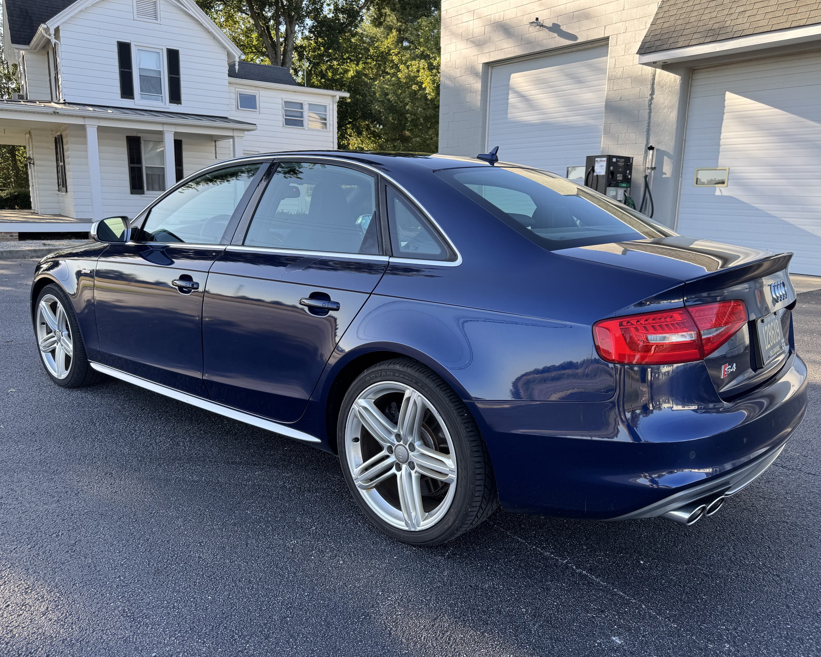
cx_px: 426
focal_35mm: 26
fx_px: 632
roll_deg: -2.2
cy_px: 333
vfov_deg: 54.9
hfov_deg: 66.0
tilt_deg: -12.2
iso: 80
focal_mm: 6.76
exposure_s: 1/615
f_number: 1.78
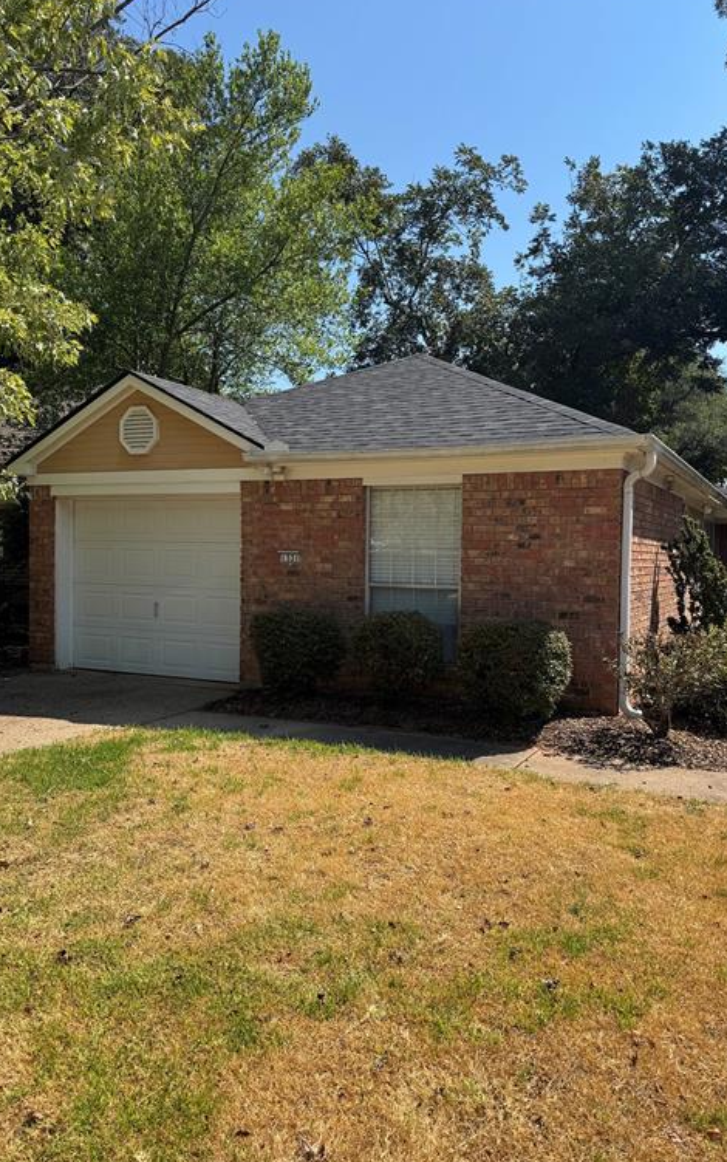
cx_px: 413
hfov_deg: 47.5
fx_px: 823
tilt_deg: -1.5
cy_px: 576
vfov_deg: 70.4
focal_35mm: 26
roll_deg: +0.2
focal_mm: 6.76
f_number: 1.78
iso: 80
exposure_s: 1/3597
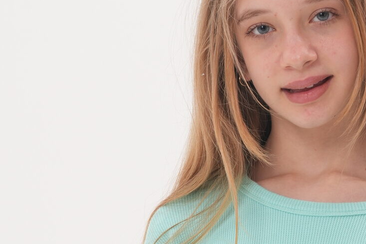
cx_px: 244
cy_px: 342
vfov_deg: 3.4
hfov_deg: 5.1
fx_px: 4118
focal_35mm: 405
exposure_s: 1/125
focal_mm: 125
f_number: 14
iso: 200
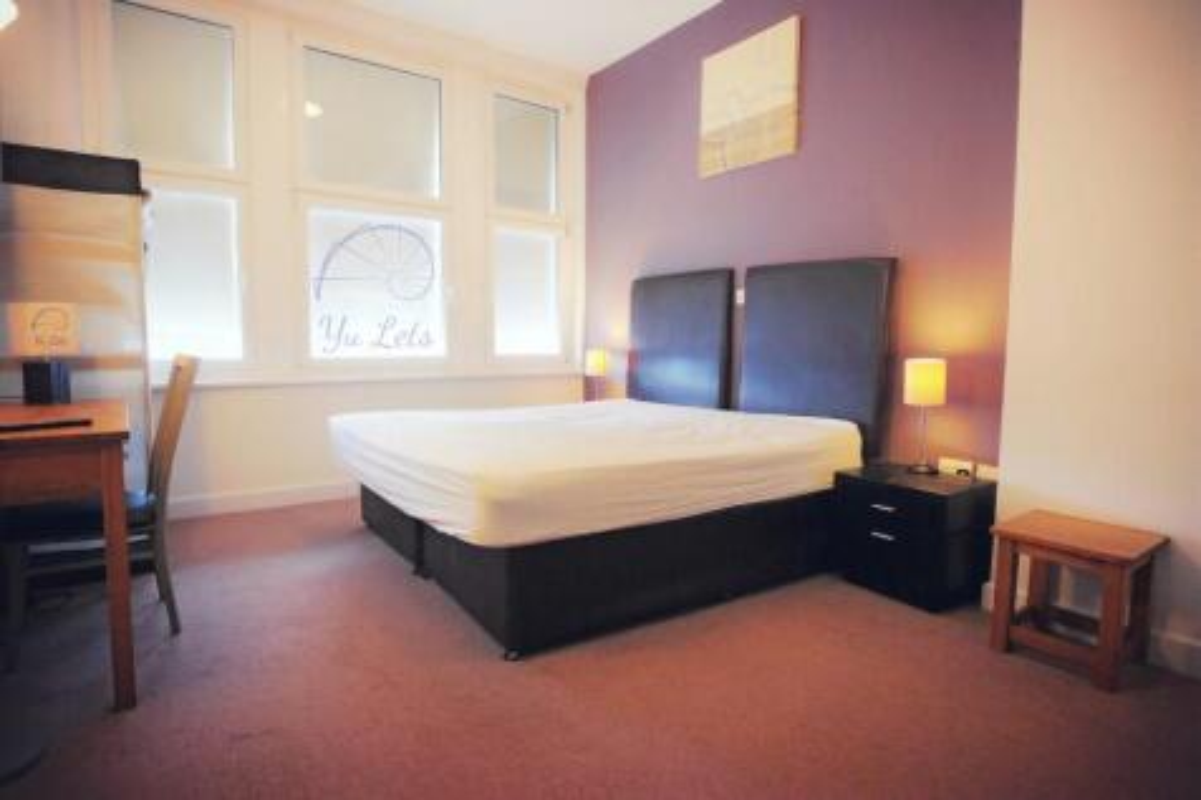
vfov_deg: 67.3
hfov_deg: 90.0
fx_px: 600
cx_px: 600
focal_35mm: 18
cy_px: 400
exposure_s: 1/250
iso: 3200
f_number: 2.8
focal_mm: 12
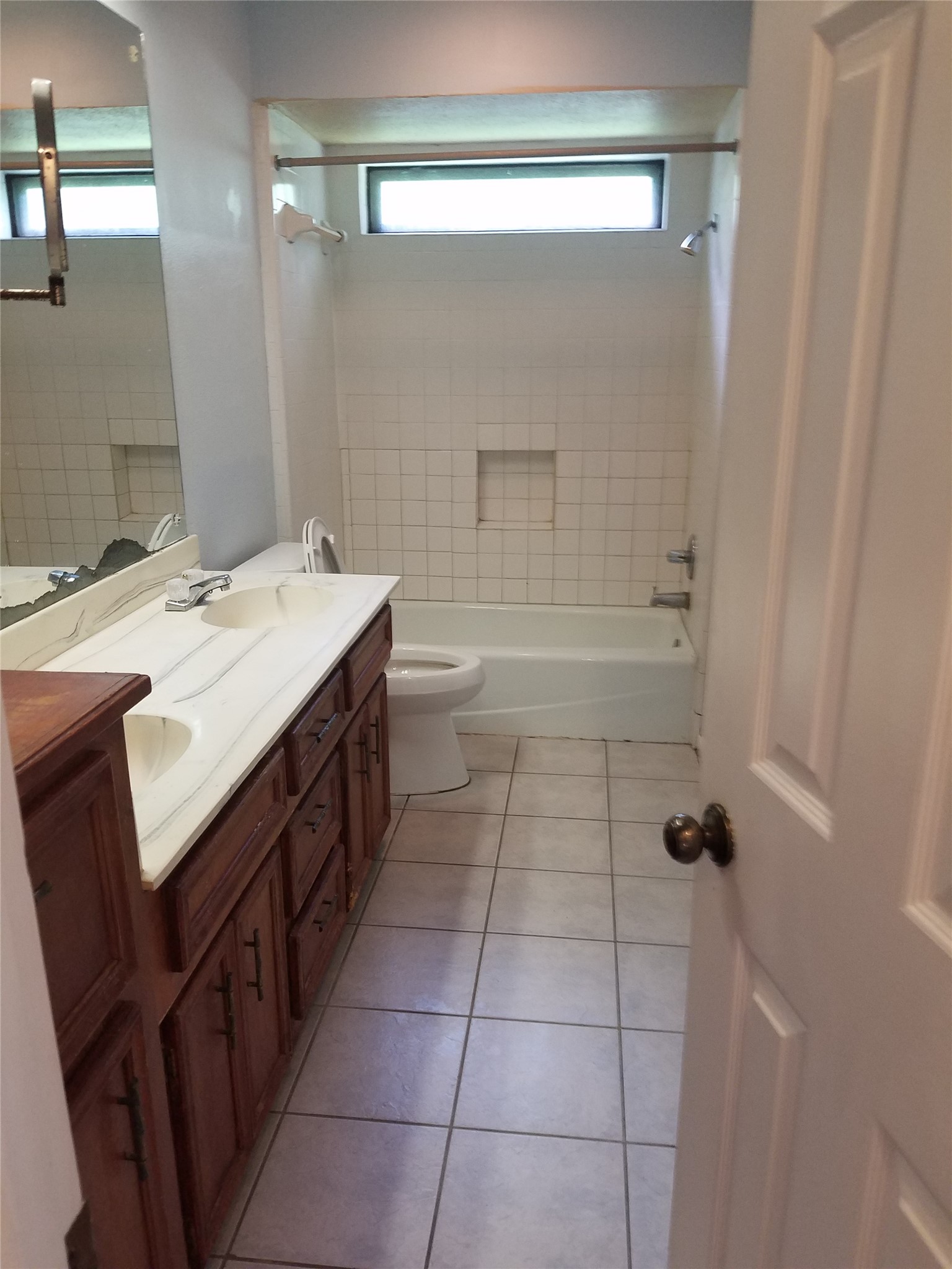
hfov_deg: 53.1
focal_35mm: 26
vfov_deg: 67.3
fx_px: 953
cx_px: 476
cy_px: 634
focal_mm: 4.2
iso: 160
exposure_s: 1/30
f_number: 1.7
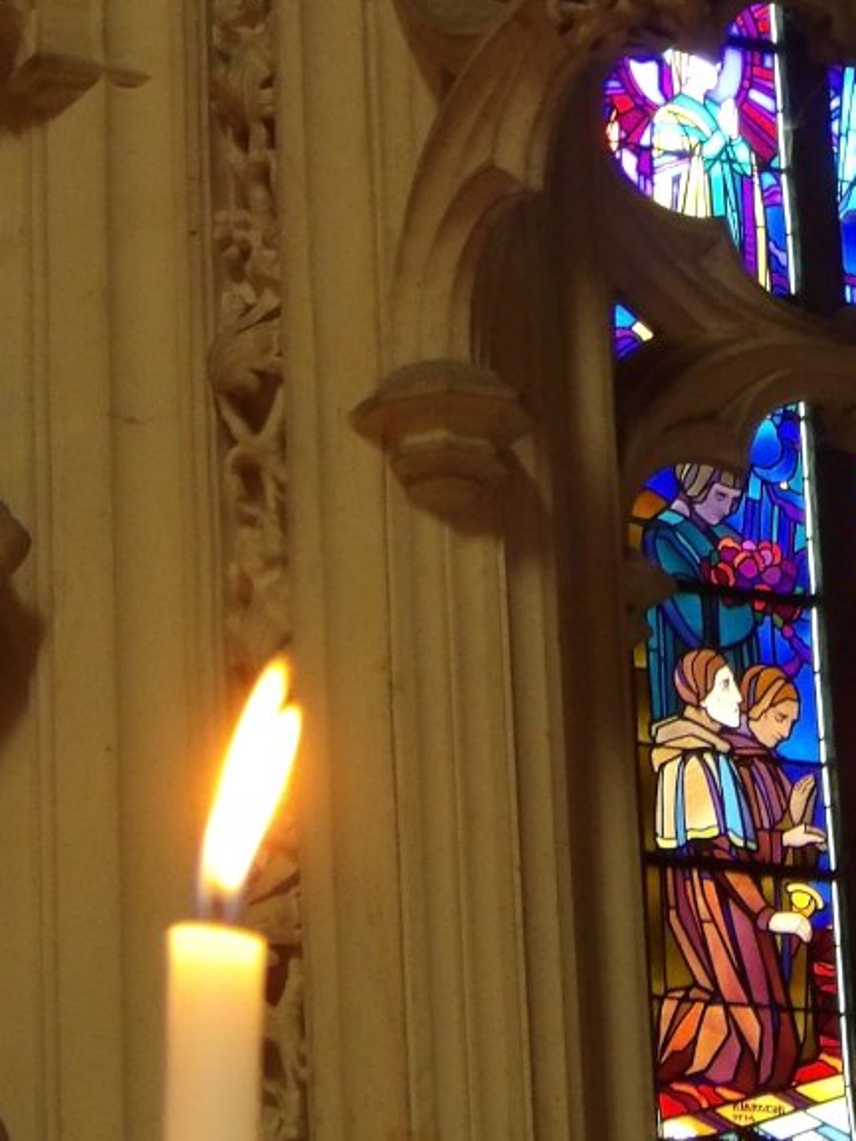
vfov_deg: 10.7
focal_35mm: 183
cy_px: 101
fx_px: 6034
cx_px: 660
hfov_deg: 8.1
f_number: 4.9
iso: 400
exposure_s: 1/15
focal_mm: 12.5
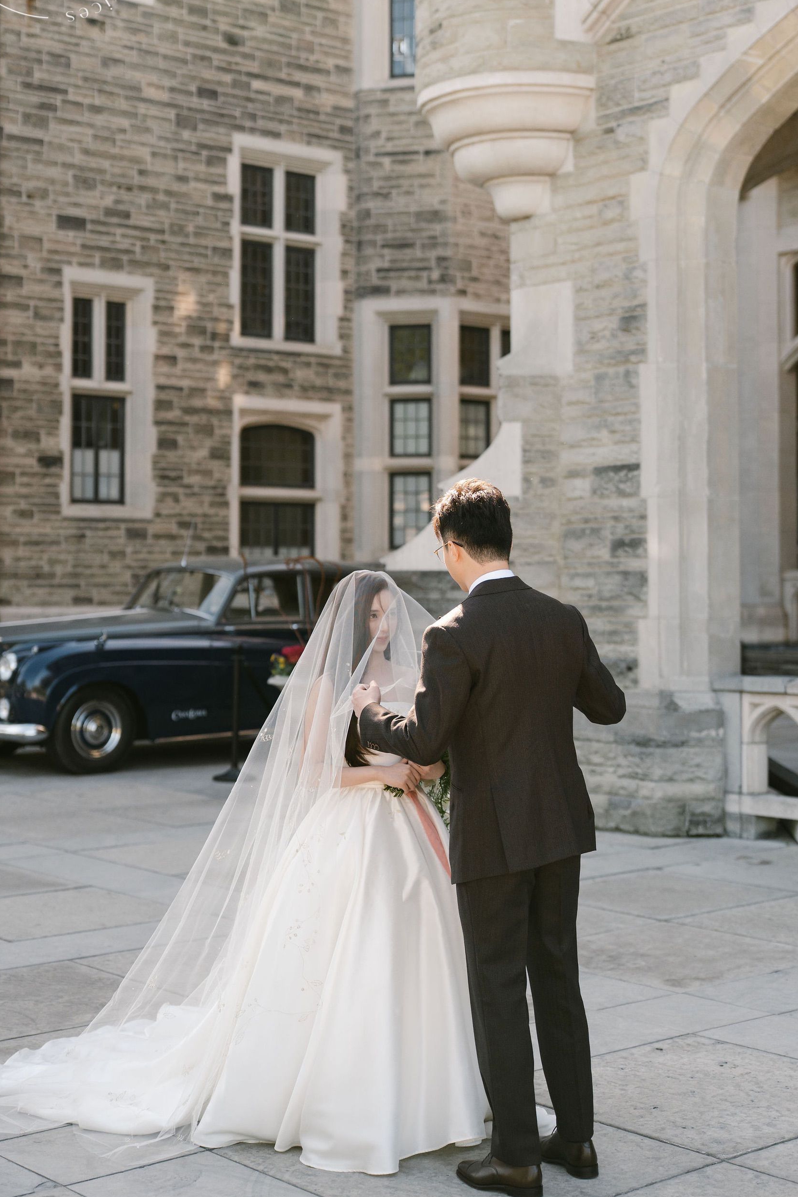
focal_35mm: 53
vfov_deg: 37.4
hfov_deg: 25.5
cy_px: 509
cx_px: 409
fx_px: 1763
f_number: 2
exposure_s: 1/2500
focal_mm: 44
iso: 400
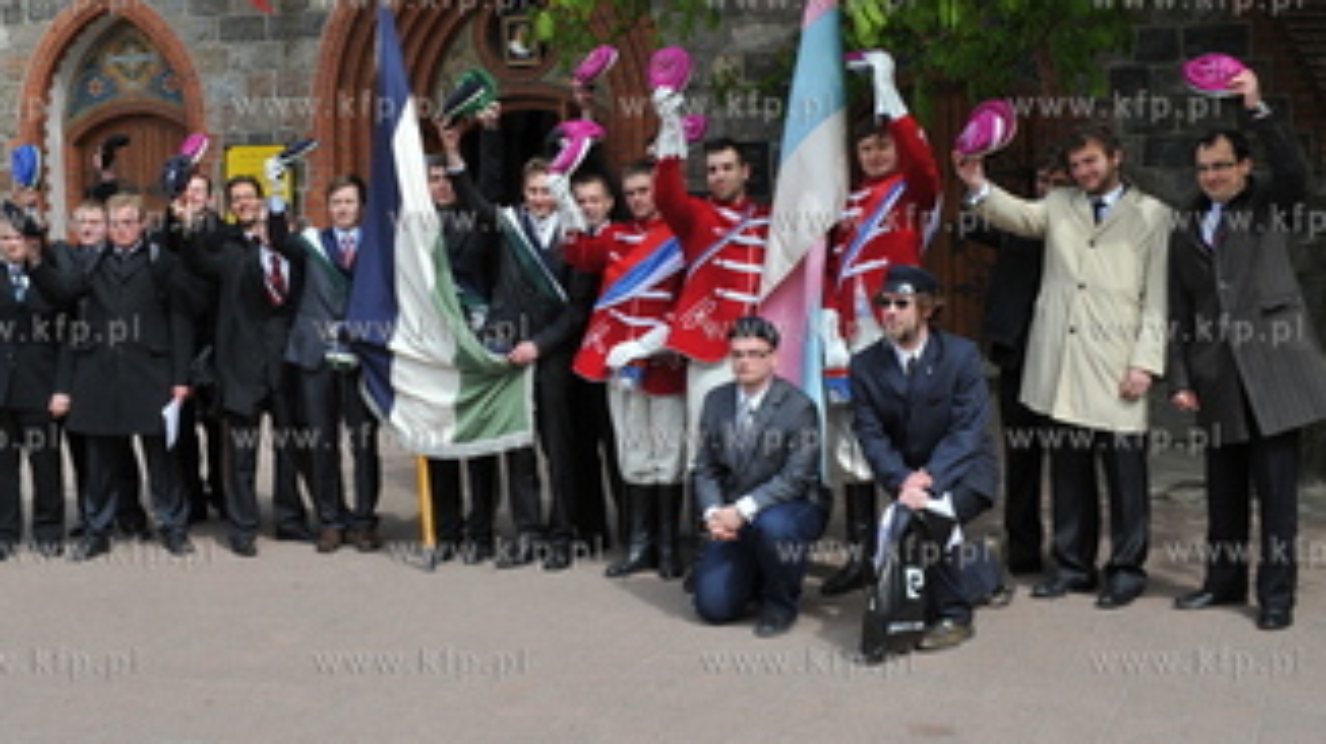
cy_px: 272
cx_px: 639
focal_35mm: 54
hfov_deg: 38.5
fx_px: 1898
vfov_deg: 22.1
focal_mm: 42
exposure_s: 1/500
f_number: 11
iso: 800
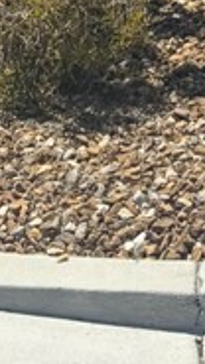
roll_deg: +1.9
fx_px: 1402
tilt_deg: +6.1
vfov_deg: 11.9
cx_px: 325
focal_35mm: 145
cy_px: -514
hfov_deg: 8.2
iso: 80
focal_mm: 6.76
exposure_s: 1/3802
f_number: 1.78
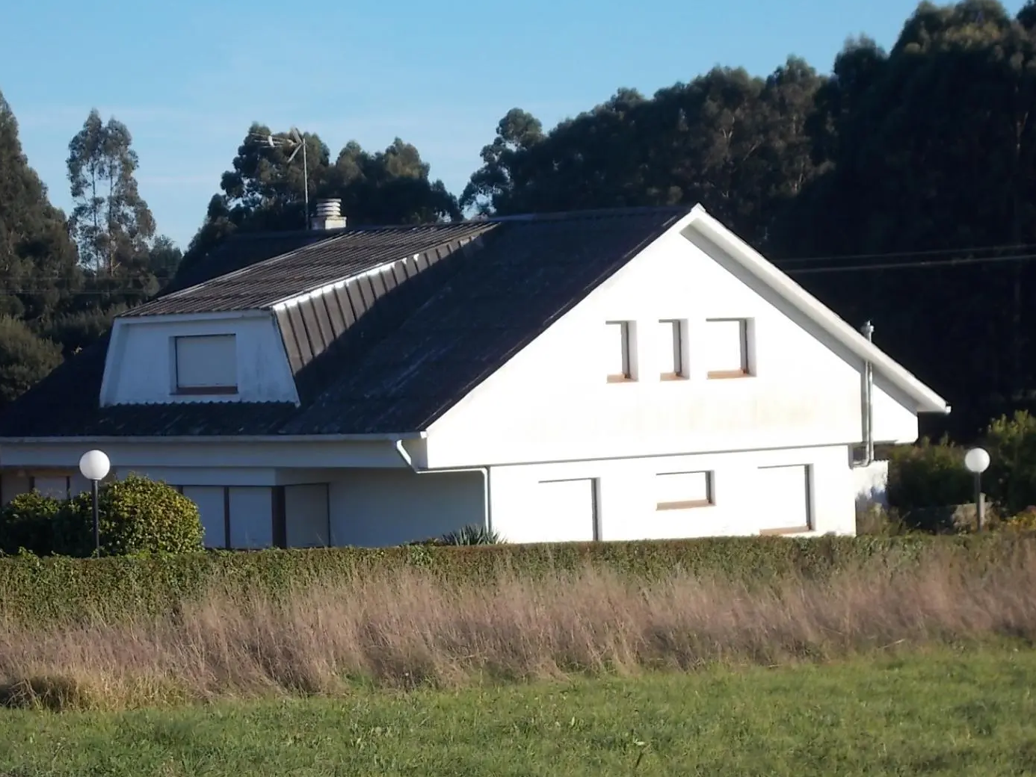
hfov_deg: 16.4
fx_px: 3592
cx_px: 448
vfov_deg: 12.4
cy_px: 411
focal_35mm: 120
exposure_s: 1/320
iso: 80
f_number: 5.5
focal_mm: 17.6
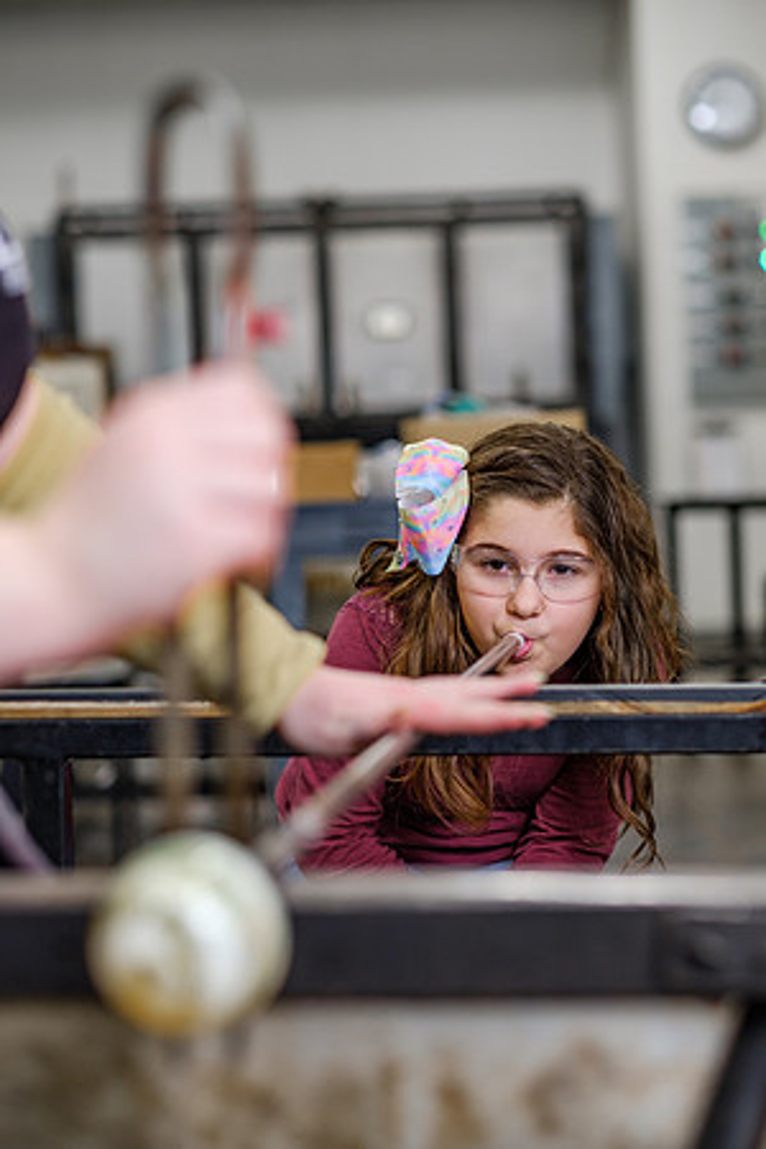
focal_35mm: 84
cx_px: 383
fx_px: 2681
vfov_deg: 24.2
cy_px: 574
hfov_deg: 16.3
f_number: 2
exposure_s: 1/125
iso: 400
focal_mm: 56
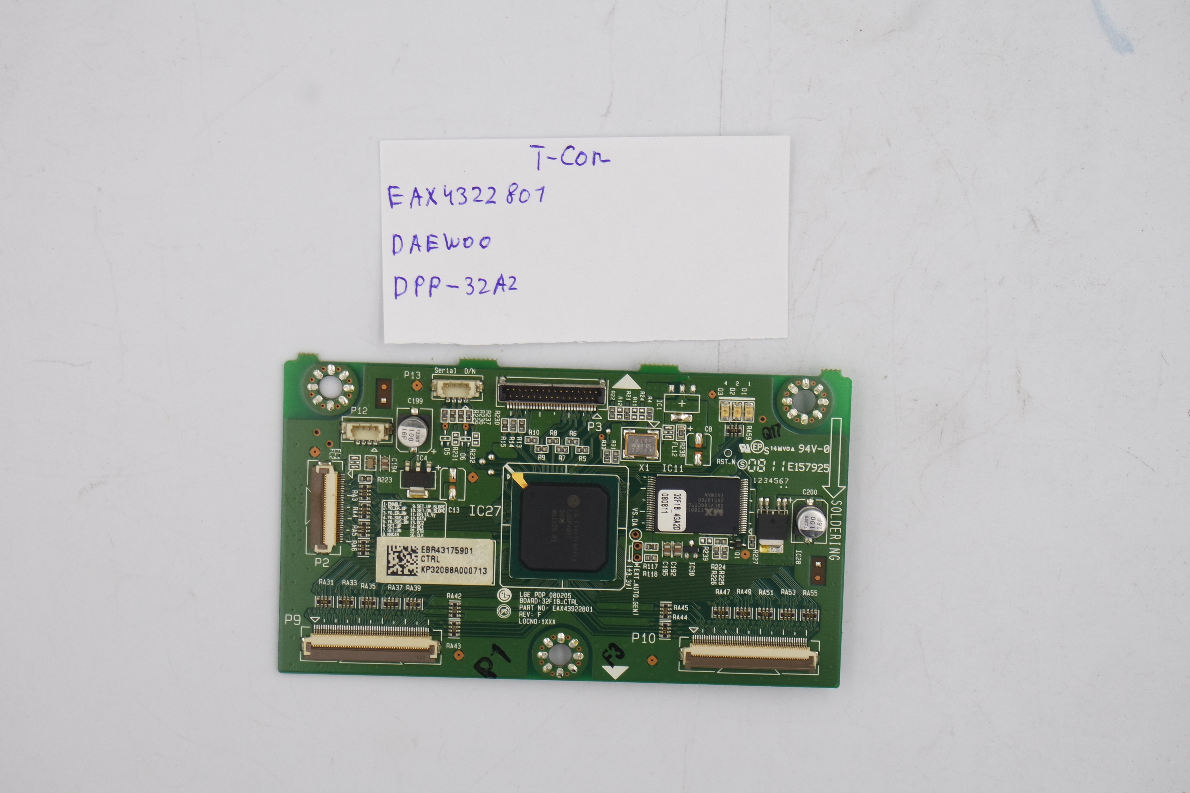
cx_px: 595
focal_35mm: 72
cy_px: 396
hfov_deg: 28.1
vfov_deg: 18.9
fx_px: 2380
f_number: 5.6
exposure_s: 1/125
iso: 200
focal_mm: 27
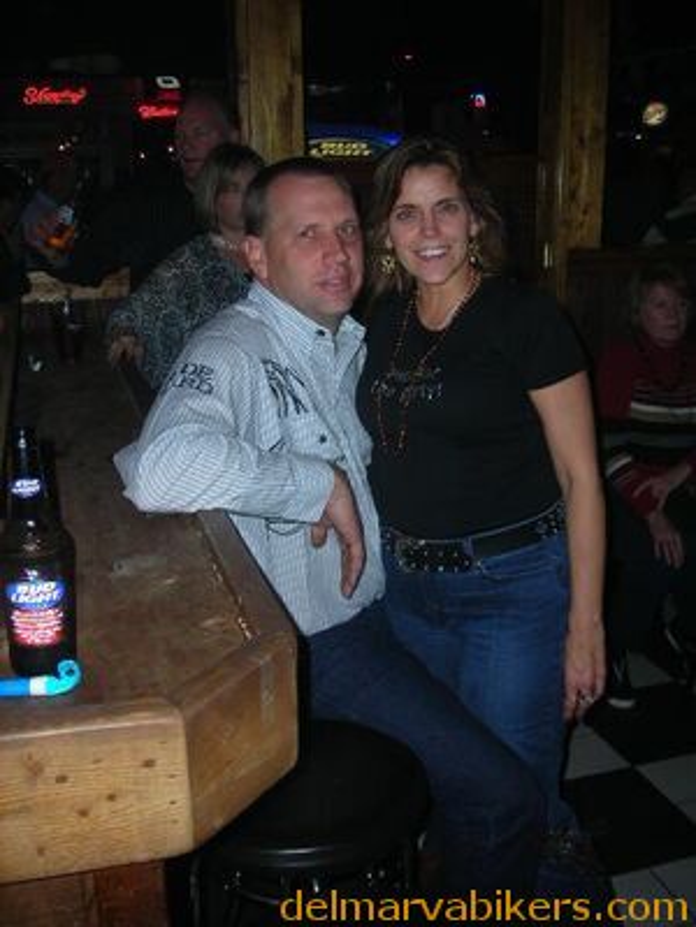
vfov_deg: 49.0
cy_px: 464
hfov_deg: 37.7
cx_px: 348
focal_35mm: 38
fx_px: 1019
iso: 66
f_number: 3.2
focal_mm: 6.3
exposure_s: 1/60.1
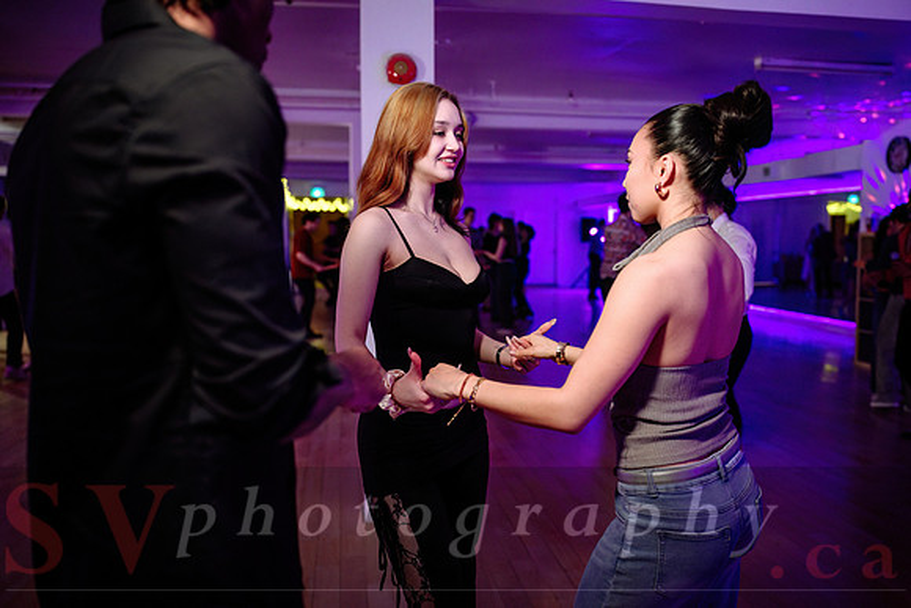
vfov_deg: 41.0
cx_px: 522
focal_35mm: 32
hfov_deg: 58.3
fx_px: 812
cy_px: 322
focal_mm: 28
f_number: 2
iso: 2000
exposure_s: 1/200
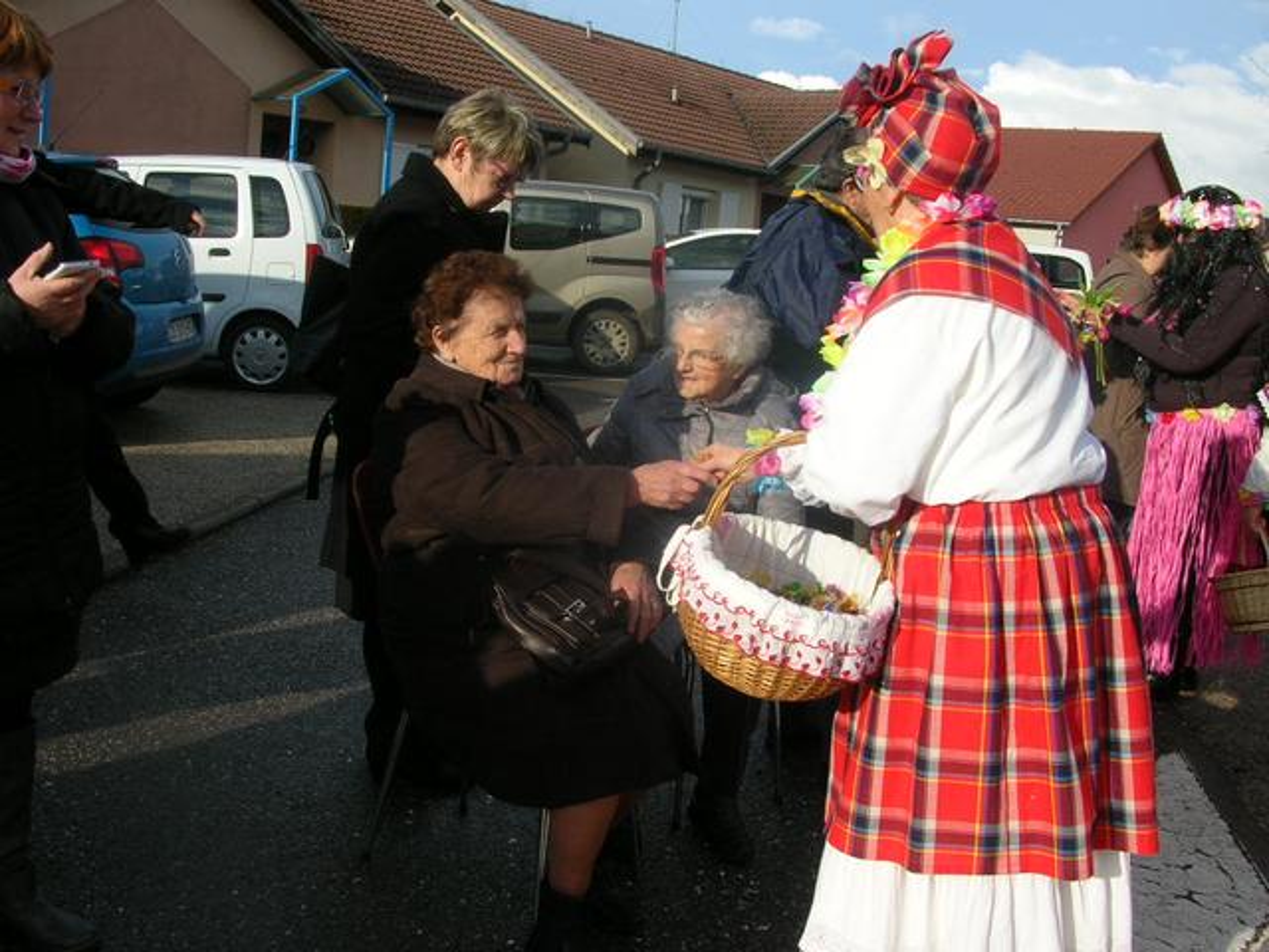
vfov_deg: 40.7
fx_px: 1283
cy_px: 476
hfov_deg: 52.6
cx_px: 634
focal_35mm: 35
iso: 50
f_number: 5.6
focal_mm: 5.8
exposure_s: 1/293
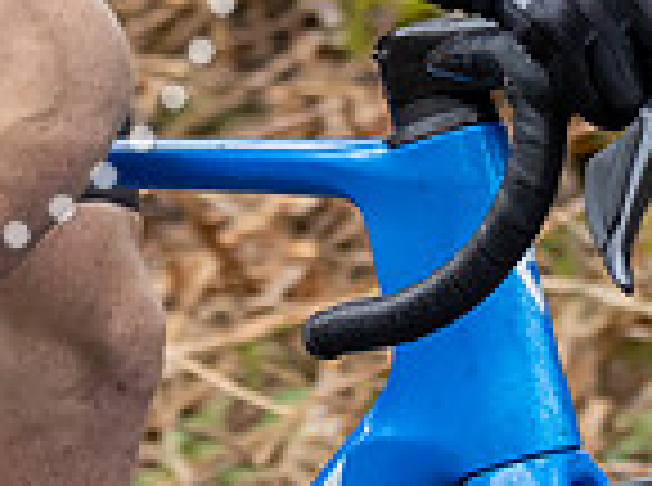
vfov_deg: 2.7
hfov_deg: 3.6
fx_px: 10334
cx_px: 483
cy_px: -571
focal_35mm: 550
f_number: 3.5
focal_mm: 70
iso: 1600
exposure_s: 1/1000
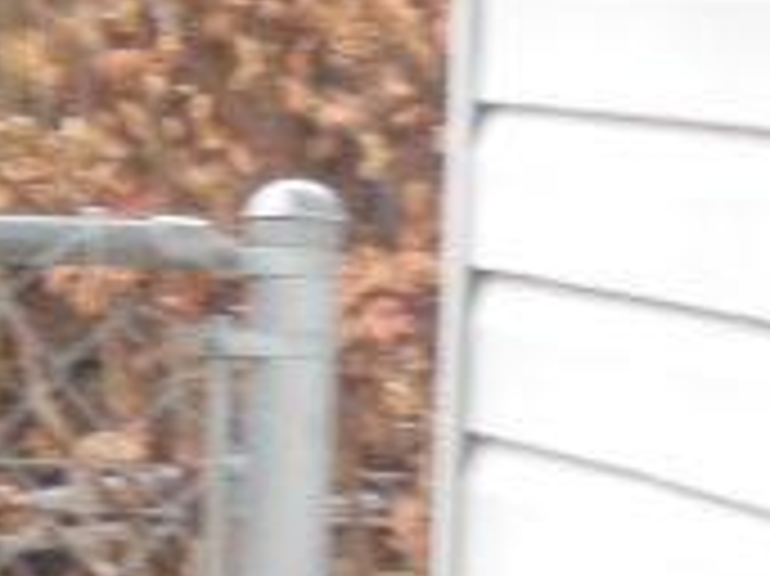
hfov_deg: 2.4
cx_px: -594
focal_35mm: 823
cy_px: 1062
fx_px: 18294
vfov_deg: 1.8
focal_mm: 39.3
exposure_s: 1/60
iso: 200
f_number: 5.9
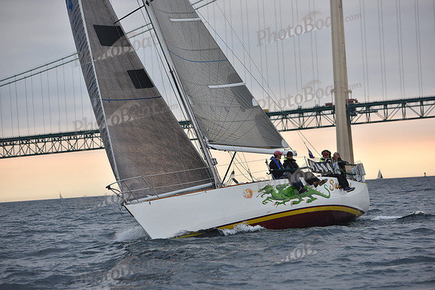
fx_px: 1511
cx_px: 218
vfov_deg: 11.0
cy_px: 145
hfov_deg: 16.4
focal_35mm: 125
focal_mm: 125
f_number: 4.5
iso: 500
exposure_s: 1/640
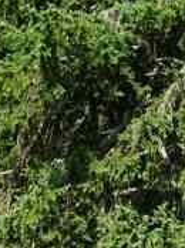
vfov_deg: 9.9
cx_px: -154
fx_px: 1336
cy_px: 474
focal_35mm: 187
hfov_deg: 7.7
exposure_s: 1/80
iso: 100
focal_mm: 33
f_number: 8
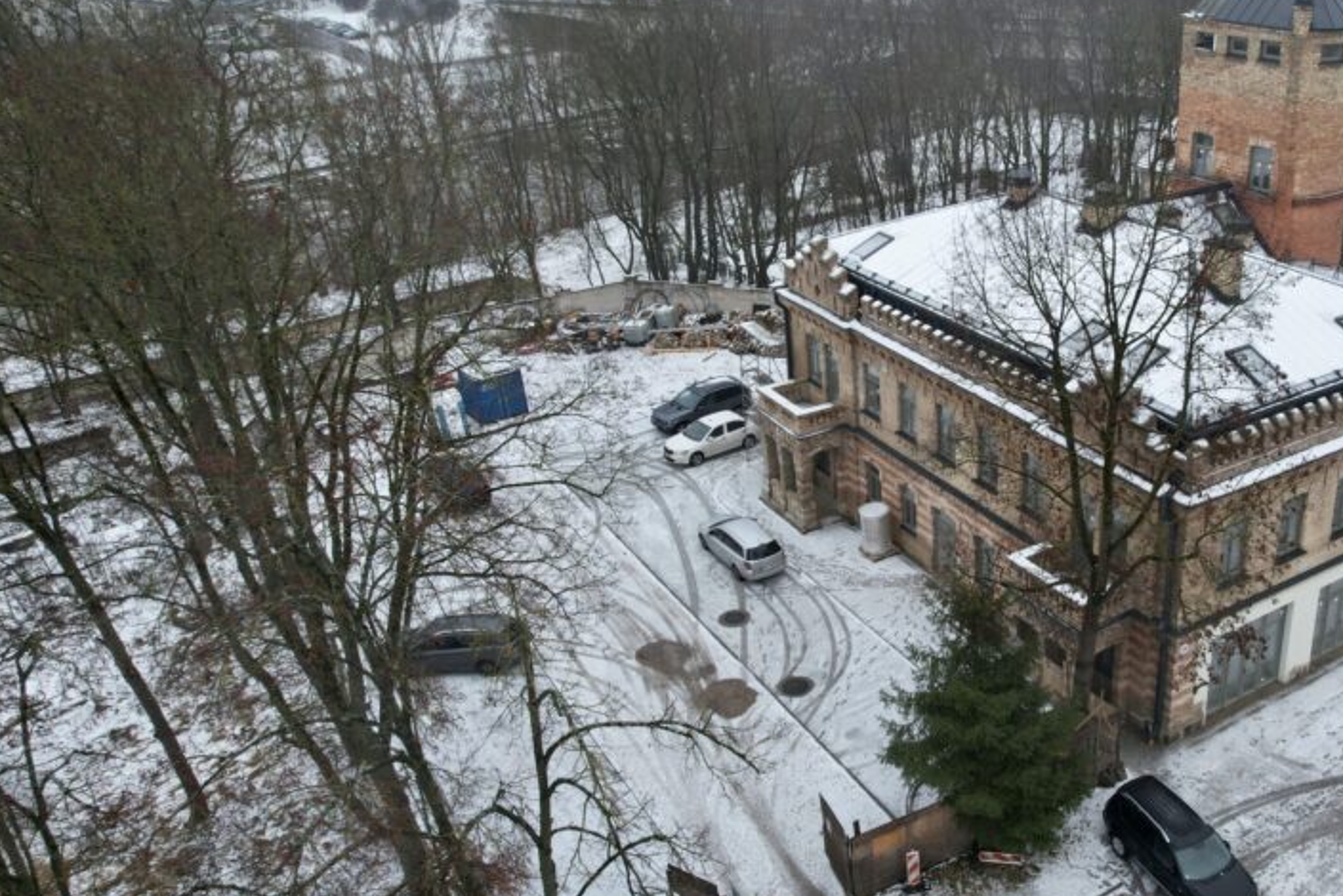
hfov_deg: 56.8
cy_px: 443
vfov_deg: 41.2
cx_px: 940
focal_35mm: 32
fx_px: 1194
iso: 100
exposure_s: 1/25
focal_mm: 8.38
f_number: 2.8
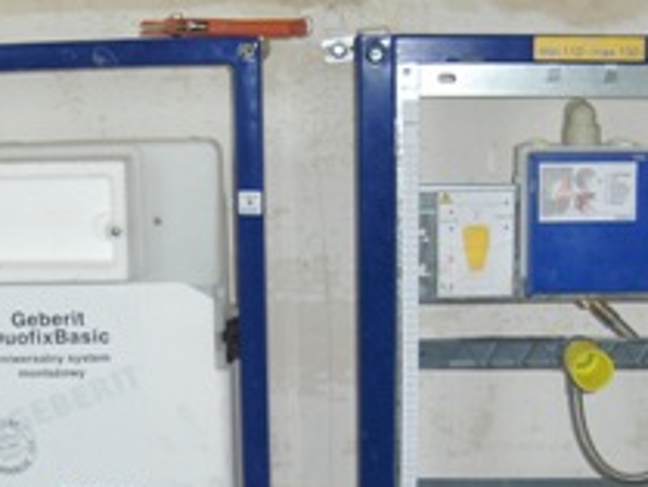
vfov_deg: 21.5
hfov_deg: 28.9
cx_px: 301
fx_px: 1255
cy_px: 434
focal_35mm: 67
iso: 100
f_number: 2.8
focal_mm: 7.5
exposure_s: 1/60
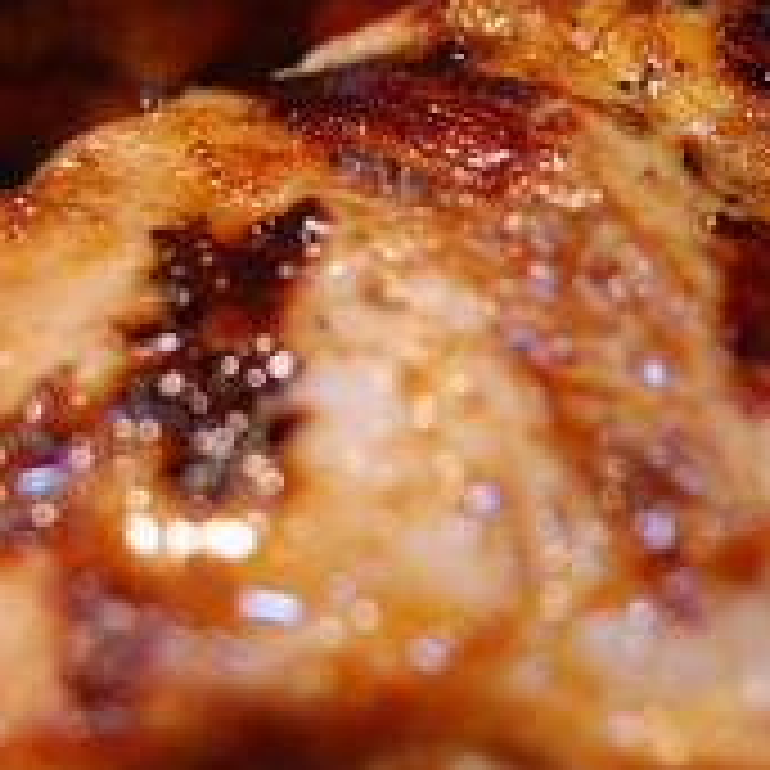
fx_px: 5260
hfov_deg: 8.4
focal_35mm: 209
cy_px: -27
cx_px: 428
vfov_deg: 8.3
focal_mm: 35
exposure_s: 1/40
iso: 160
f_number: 3.2
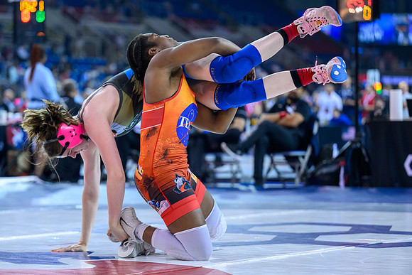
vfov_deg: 11.2
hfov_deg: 16.7
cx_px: 165
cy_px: 164
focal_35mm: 122
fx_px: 1402
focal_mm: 102
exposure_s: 1/800
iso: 2500
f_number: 2.8
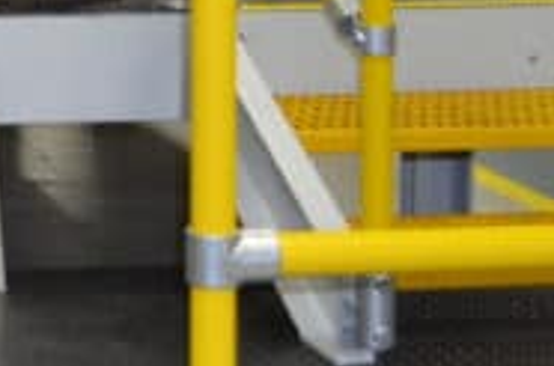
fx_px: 2287
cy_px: -315
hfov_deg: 11.6
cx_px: -730
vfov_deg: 8.7
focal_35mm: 149
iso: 720
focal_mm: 18
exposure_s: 1/60
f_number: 3.5
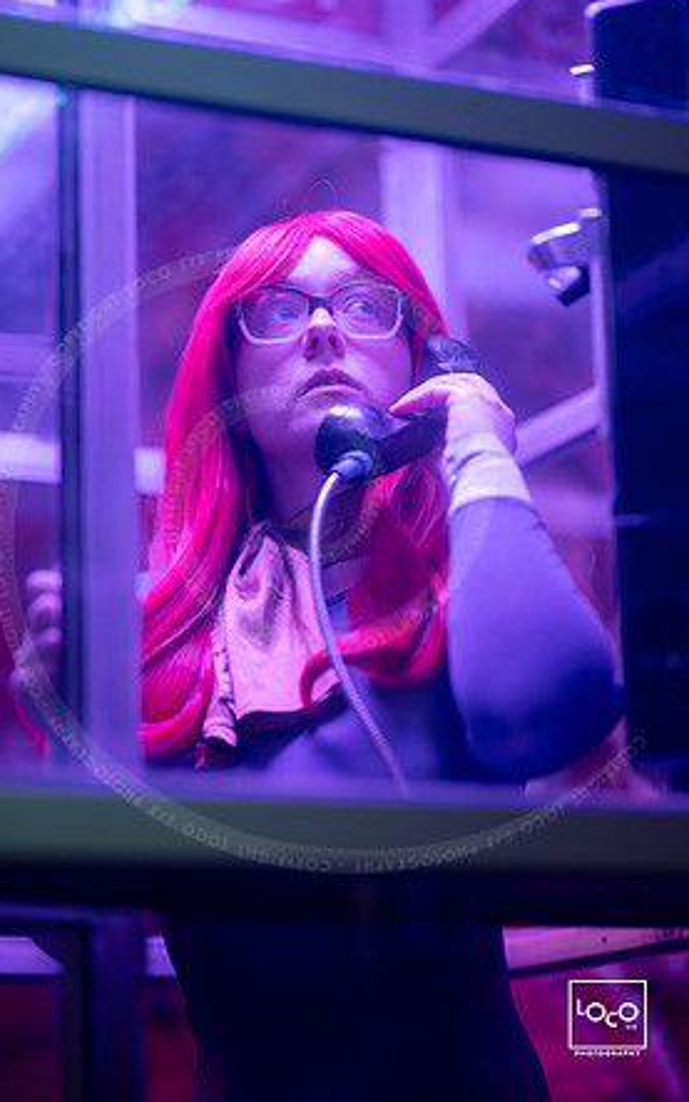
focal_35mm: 88
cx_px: 326
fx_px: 2643
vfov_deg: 23.6
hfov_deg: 14.9
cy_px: 550
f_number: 1.3
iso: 500
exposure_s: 1/200
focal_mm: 85
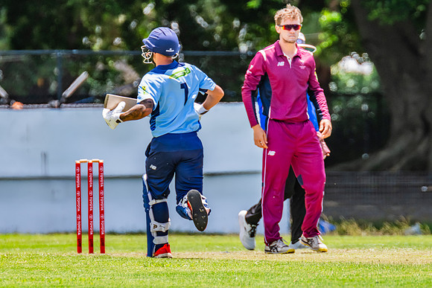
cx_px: 239
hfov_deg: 2.2
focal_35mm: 923
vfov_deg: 1.5
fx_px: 11075
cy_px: 103
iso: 800
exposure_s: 1/1000
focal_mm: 600
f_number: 9
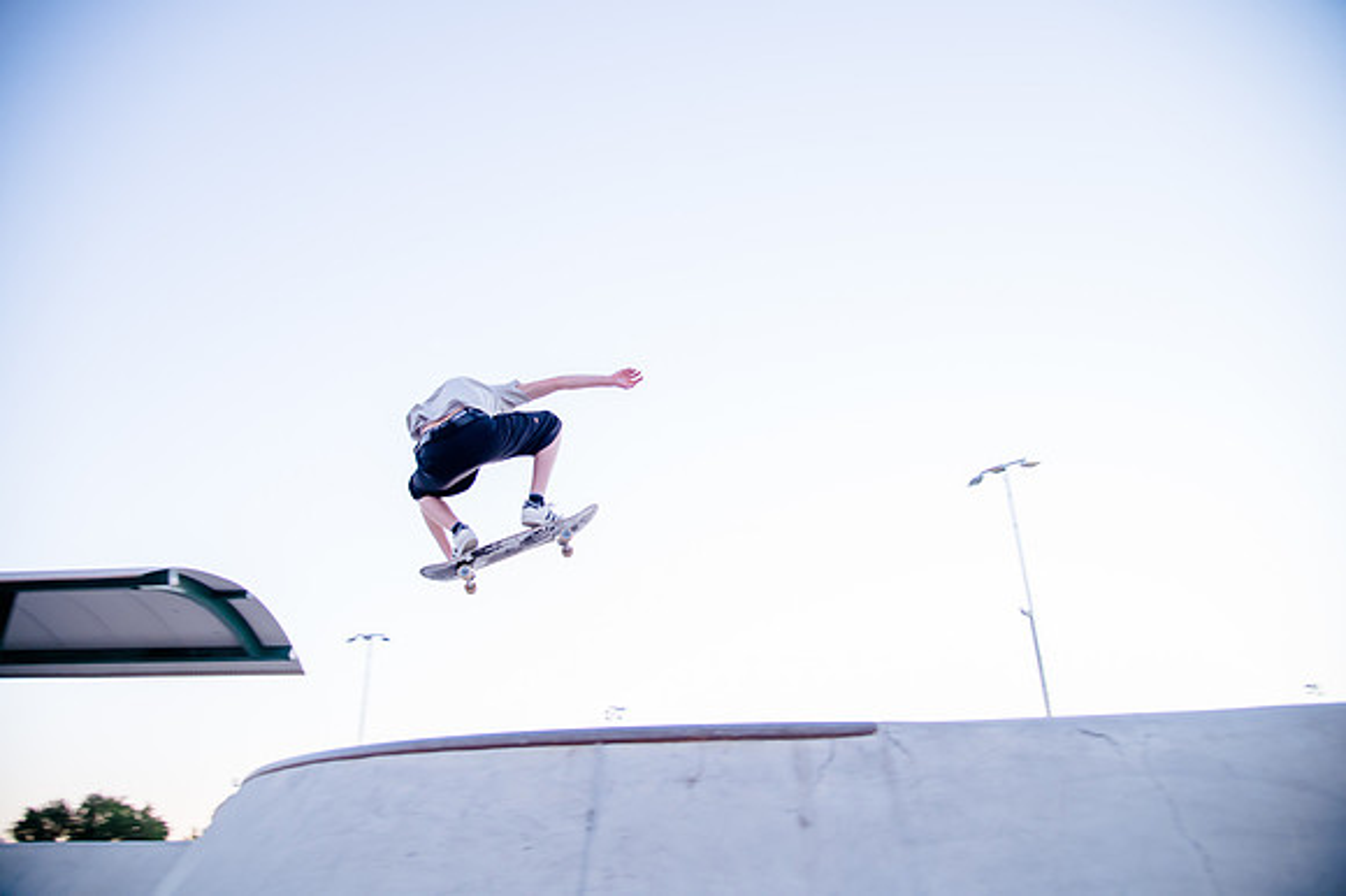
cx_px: 673
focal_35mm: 24
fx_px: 897
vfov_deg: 53.1
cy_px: 448
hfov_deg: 73.8
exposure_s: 1/160
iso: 1250
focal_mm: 24
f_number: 4
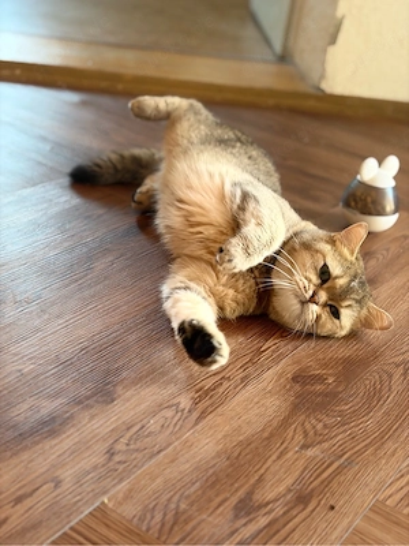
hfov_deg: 28.0
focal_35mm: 52
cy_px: 273
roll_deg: -9.3
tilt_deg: -26.8
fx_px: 819
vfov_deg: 36.8
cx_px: 204
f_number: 1.6
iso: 100
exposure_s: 1/50
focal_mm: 5.96
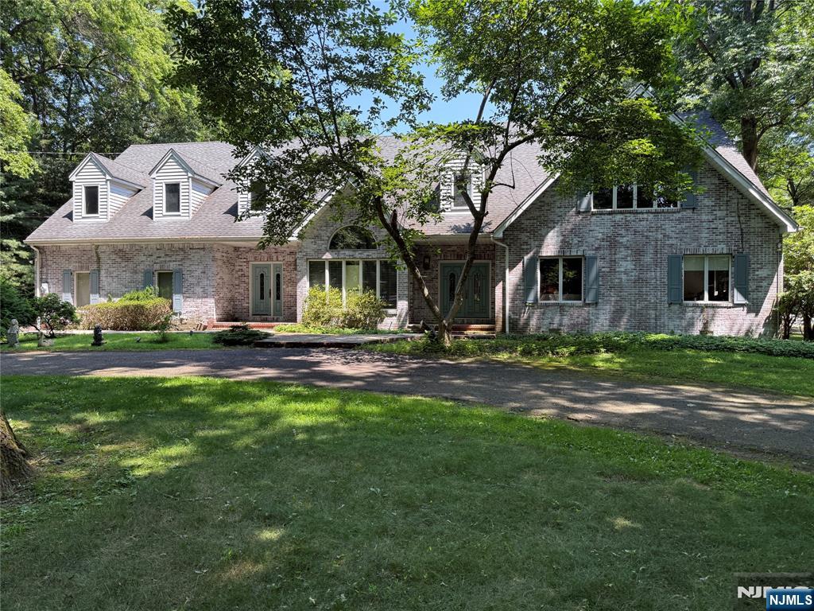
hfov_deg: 71.6
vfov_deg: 56.8
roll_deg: -0.7
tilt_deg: -0.4
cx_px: 407
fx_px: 564
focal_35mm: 24
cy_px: 306
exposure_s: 1/617
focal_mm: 6.76
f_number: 1.78
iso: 100
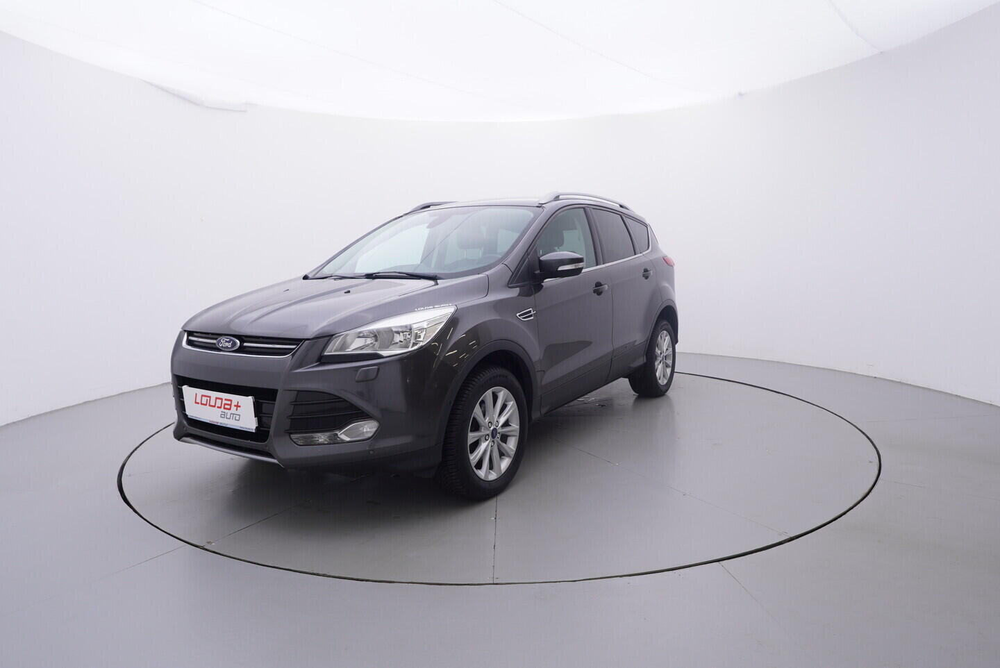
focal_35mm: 22
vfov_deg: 56.2
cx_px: 500
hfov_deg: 77.3
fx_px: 625
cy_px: 334
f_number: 5
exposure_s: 1/80
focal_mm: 15
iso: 200
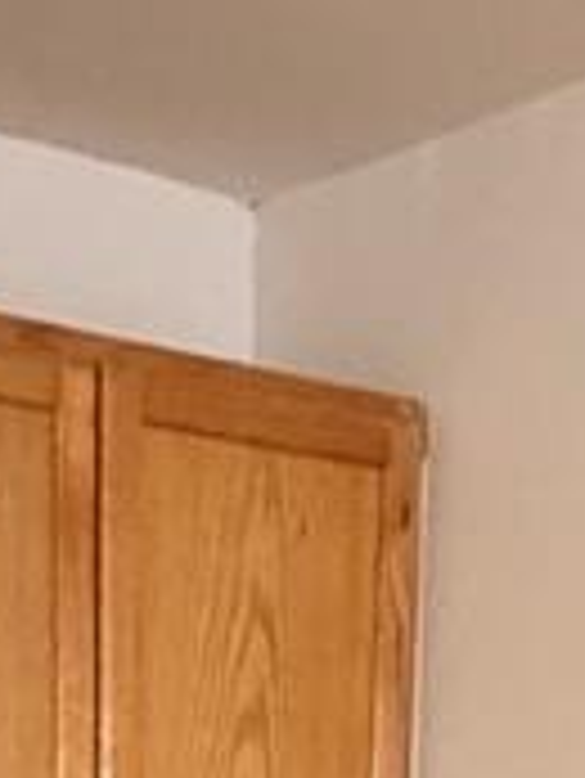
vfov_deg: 15.3
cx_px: 162
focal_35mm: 97
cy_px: 1650
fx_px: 2183
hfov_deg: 15.2
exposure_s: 1/60
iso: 640
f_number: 2.2
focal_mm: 2.22
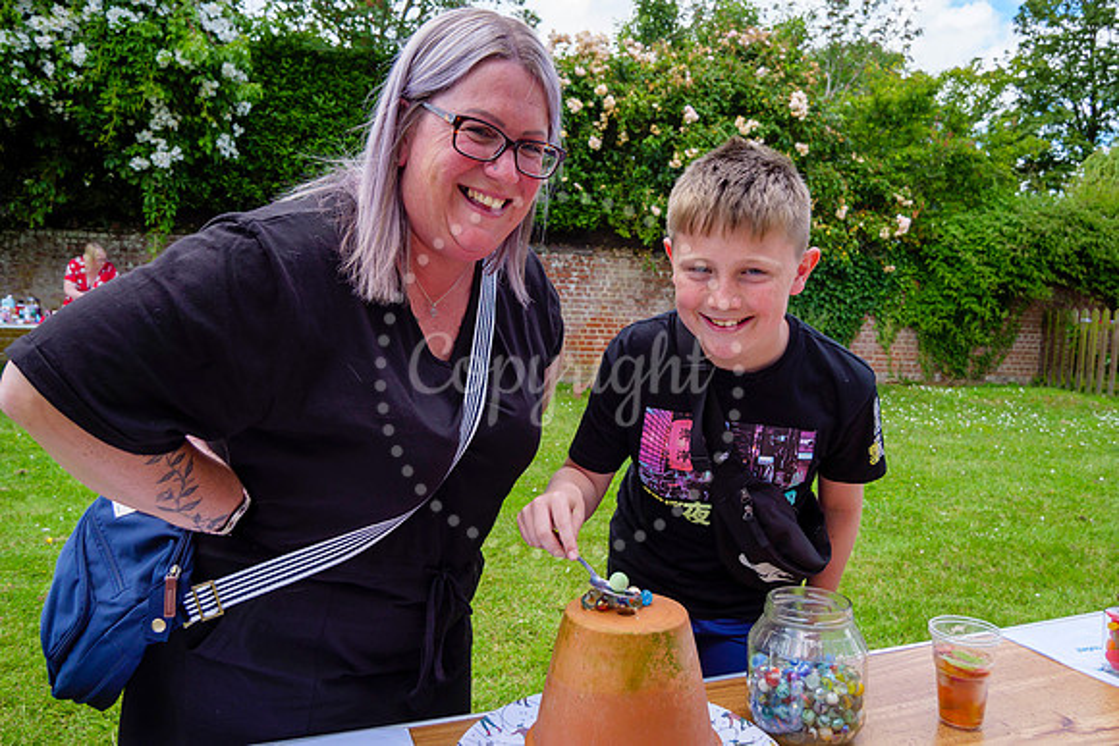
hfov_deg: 71.6
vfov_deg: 51.4
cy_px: 373
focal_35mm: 25
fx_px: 776
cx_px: 560
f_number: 3.5
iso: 200
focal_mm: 12
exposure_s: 1/640
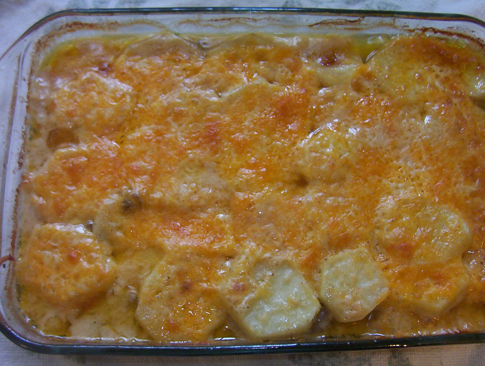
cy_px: 202
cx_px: 259
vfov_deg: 36.1
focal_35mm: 40
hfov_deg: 46.7
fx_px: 562
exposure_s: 1/30
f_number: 2.76
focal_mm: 5.54
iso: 140
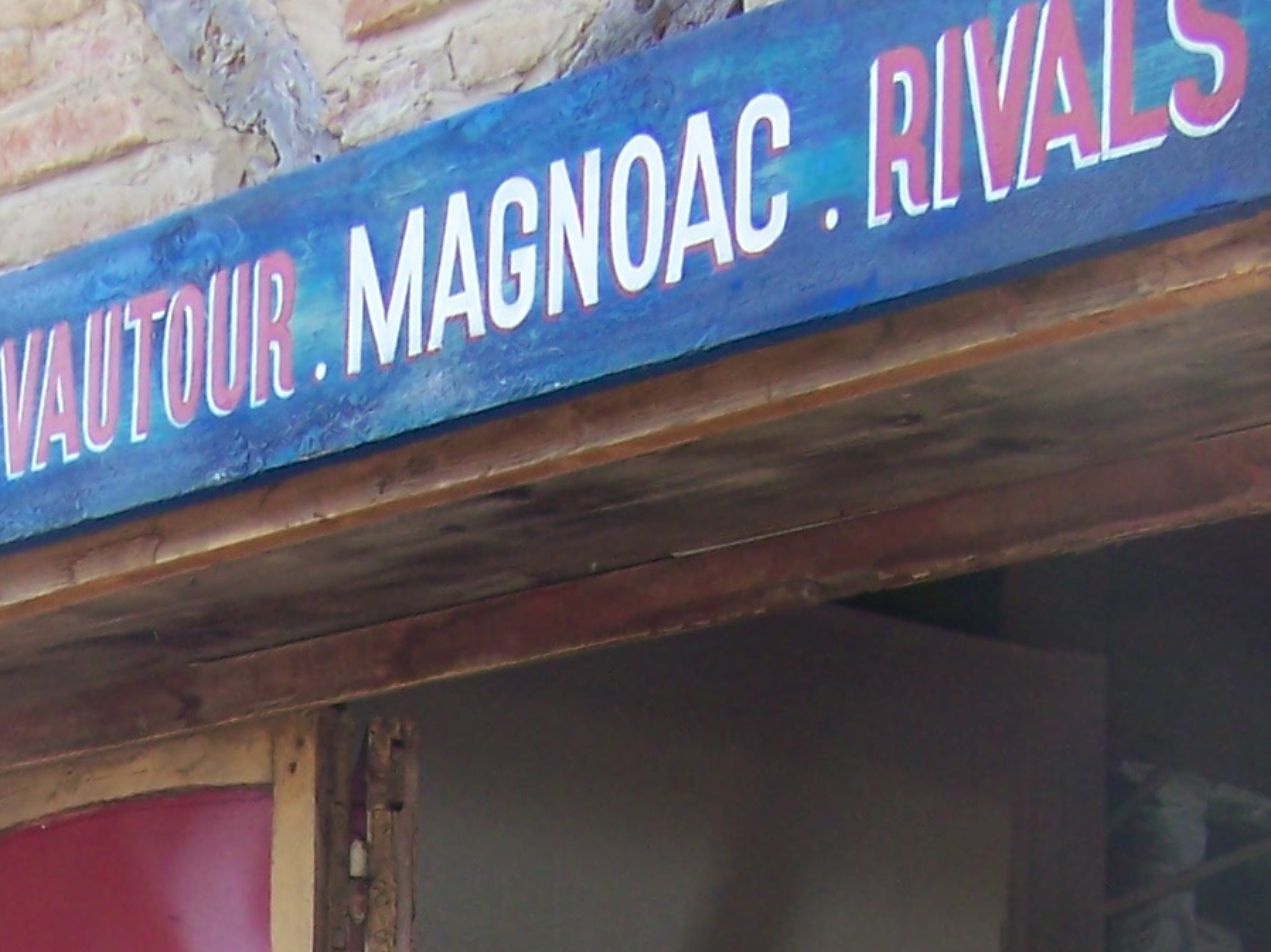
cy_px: 1535
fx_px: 4772
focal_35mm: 130
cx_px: 7
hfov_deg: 14.9
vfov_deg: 10.9
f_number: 2.8
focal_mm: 6.3
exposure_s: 1/125
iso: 64
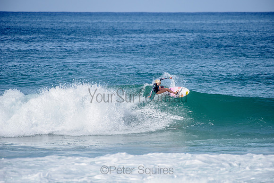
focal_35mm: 500
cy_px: 92
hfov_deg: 4.1
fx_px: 3806
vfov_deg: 2.8
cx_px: 137
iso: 250
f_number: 6.3
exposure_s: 1/2500
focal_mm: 500
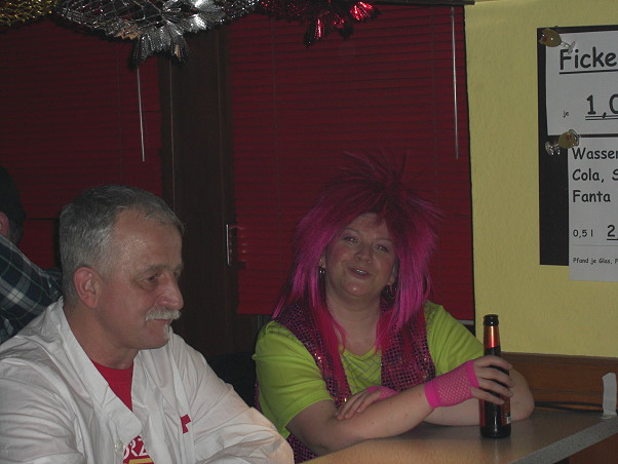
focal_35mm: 95
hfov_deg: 20.6
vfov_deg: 15.6
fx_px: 1697
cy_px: 232
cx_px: 309
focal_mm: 19.7
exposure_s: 1/60
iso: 200
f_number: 4.8
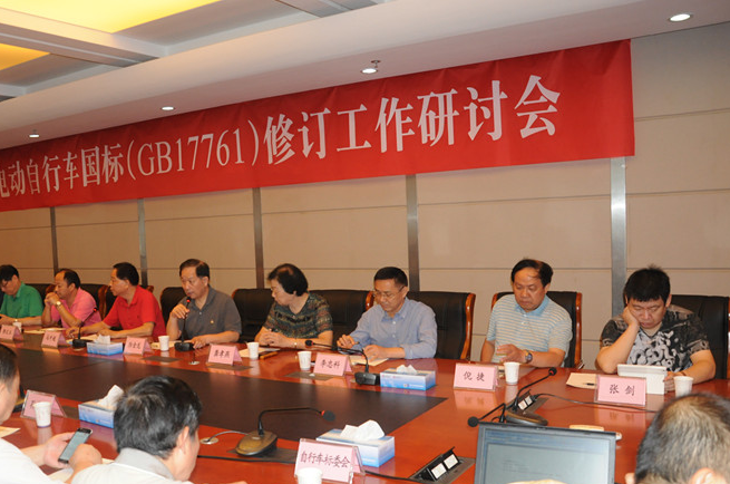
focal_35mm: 33
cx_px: 289
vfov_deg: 39.7
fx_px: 668
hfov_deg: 56.8
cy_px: 278
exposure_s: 1/60
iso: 800
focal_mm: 18
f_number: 5
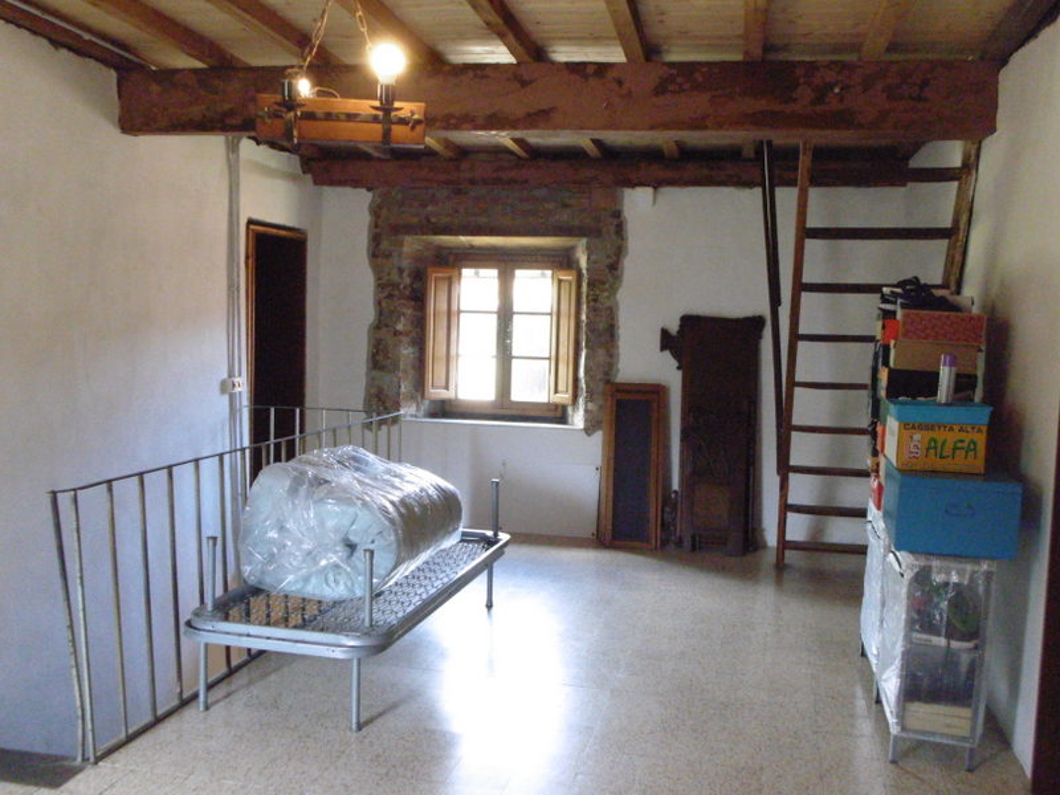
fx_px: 1072
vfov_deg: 40.7
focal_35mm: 35
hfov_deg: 52.6
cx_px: 530
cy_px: 398
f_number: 3.5
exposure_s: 1/40
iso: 400
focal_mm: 6.4
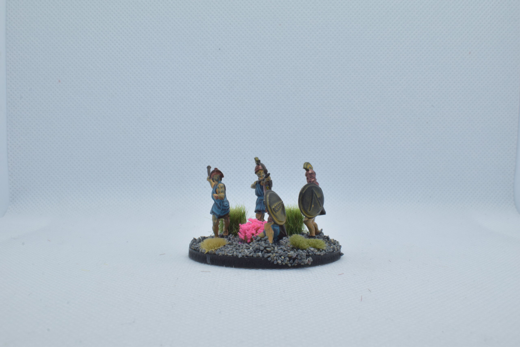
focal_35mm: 40
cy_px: 174
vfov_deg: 33.0
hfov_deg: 47.9
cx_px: 260
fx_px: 585
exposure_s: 1/60
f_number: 25
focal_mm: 27
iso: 800
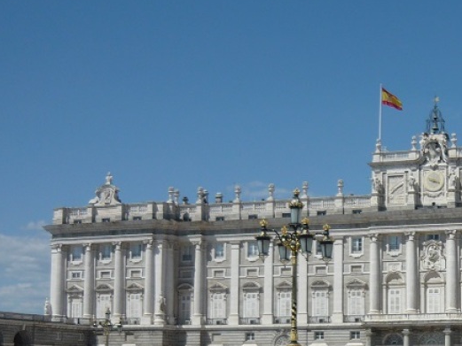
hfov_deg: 24.4
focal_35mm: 76
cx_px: 472
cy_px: 266
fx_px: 1015
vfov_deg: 19.2
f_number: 8
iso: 100
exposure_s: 1/400
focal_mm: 5.5
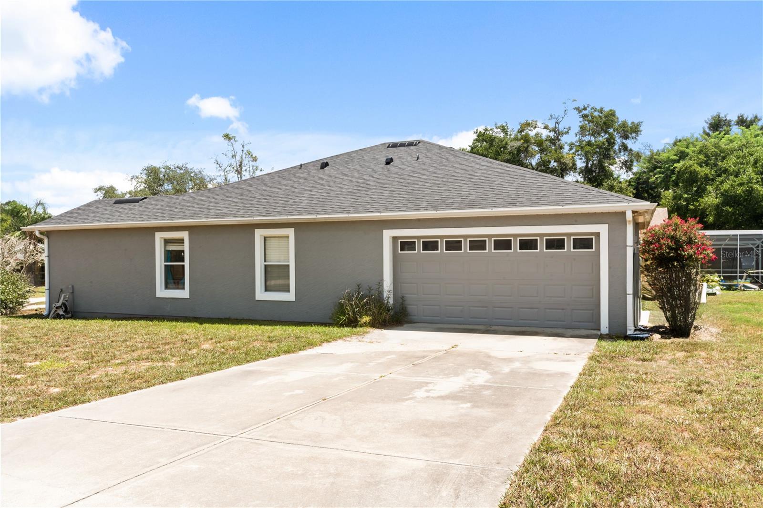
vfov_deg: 47.9
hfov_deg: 67.4
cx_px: 382
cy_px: 254
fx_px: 572
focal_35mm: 27
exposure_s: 1/30
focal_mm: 27
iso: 250
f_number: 22
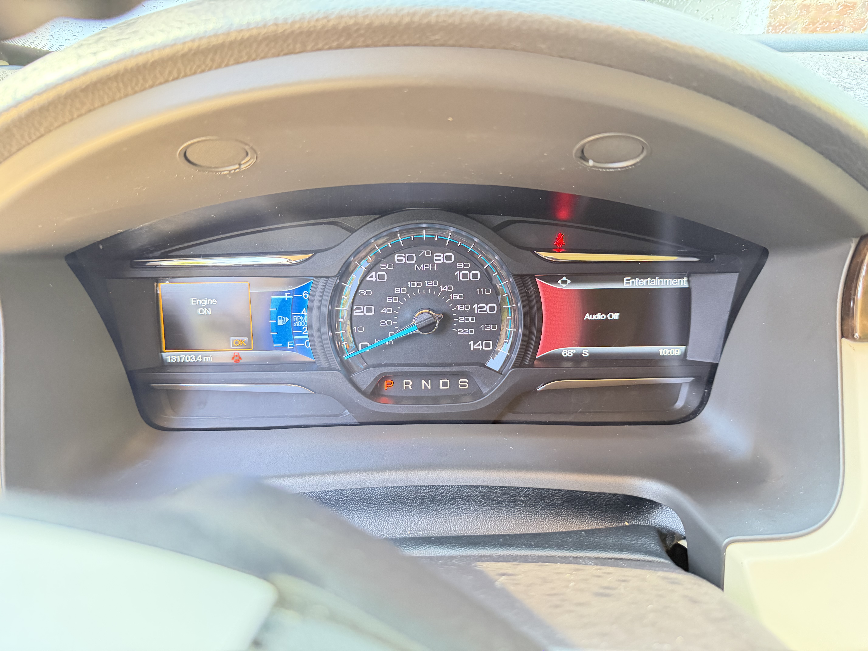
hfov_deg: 71.6
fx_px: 602
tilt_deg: -25.2
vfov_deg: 56.8
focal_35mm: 24
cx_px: 434
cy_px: 326
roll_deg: +1.8
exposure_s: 1/52
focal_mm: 6.76
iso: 800
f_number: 1.78
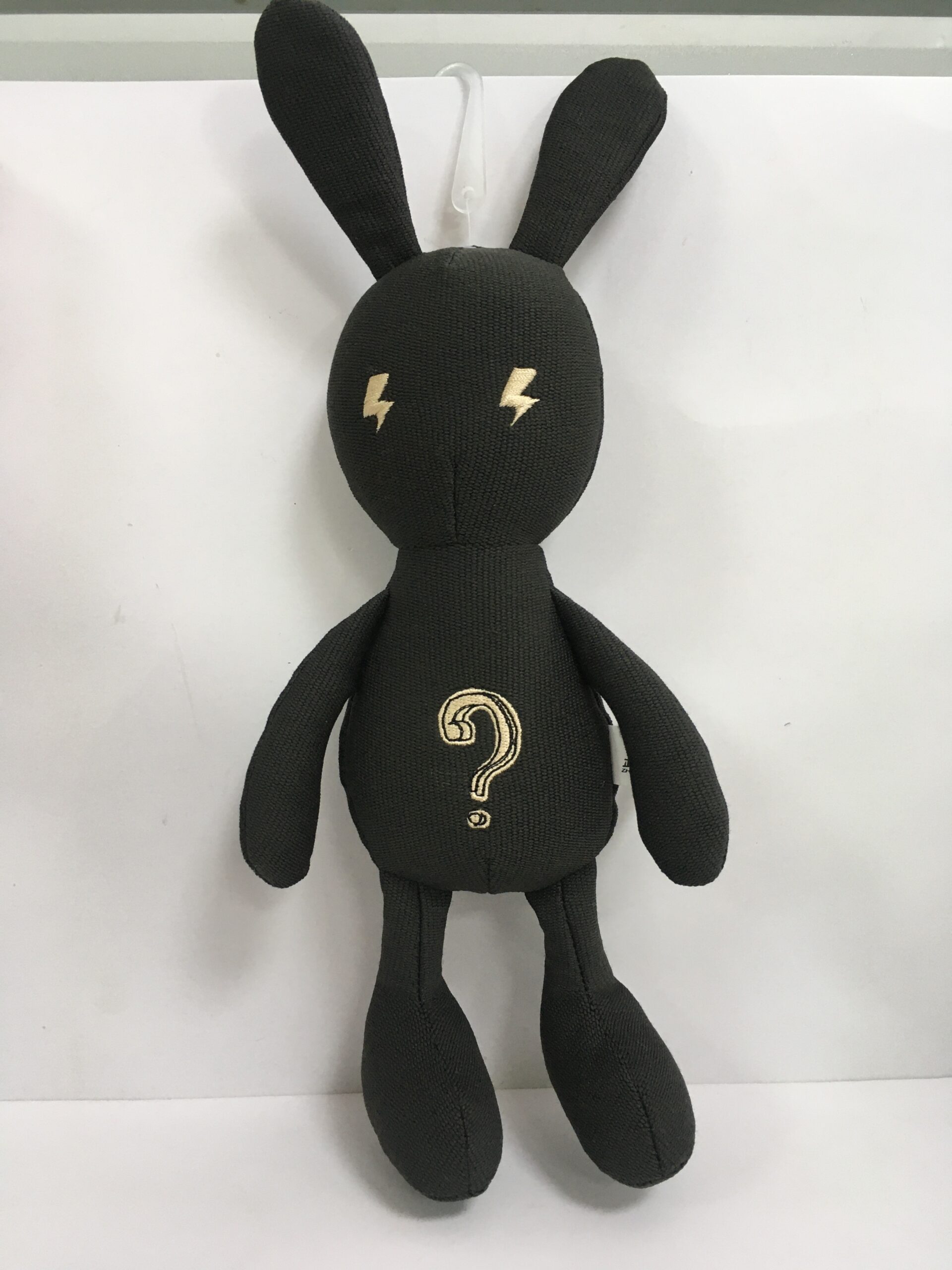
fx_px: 1063
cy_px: 635
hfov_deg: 48.2
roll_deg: +1.3
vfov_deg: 61.7
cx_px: 476
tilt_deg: -7.7
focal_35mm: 29
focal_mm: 4.15
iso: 100
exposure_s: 1/33
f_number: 2.2
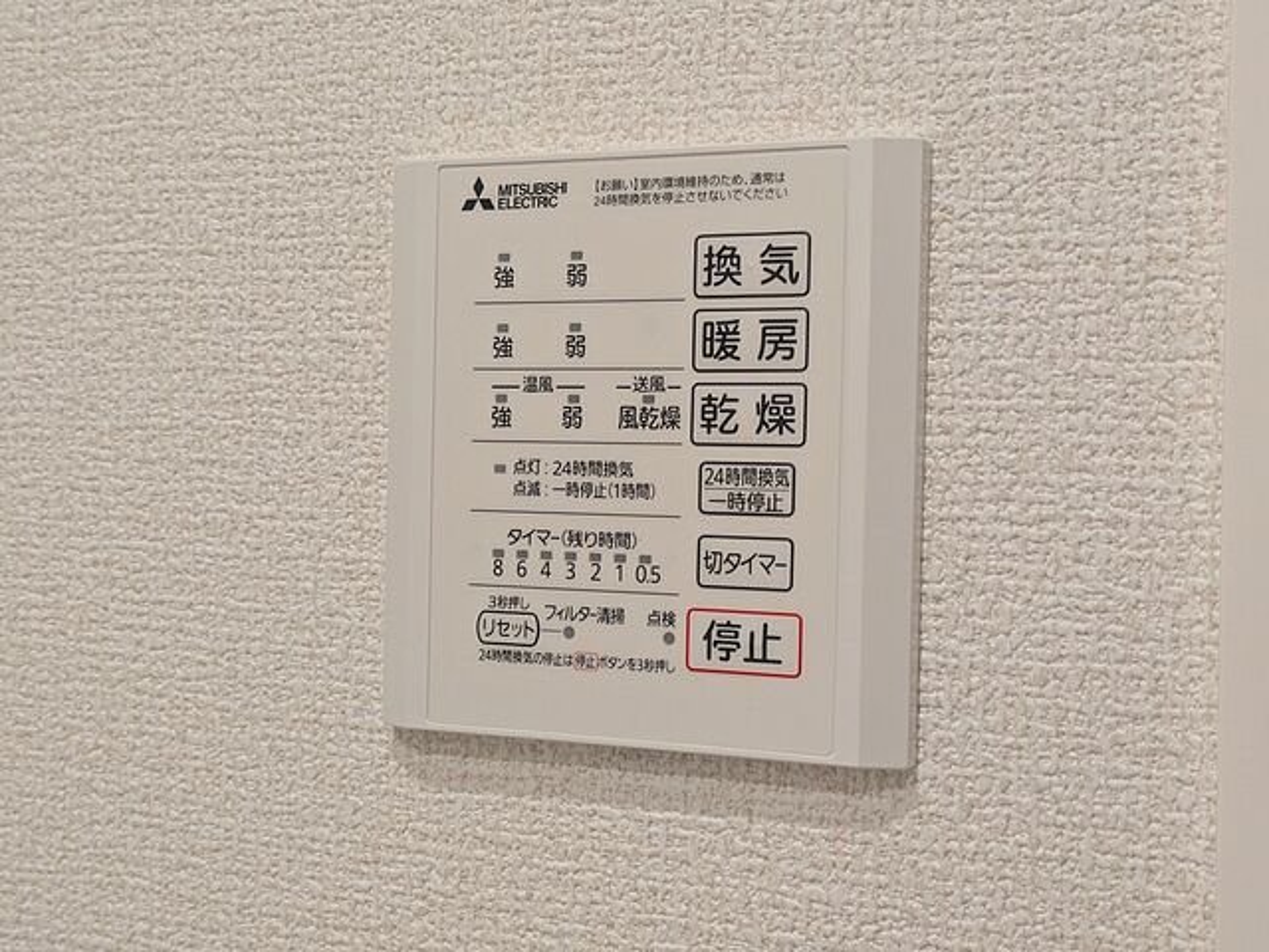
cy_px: 476
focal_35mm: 51
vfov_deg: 28.6
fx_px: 1870
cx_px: 634
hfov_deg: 37.5
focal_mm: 5.43
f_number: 1.89
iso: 258
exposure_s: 1/120
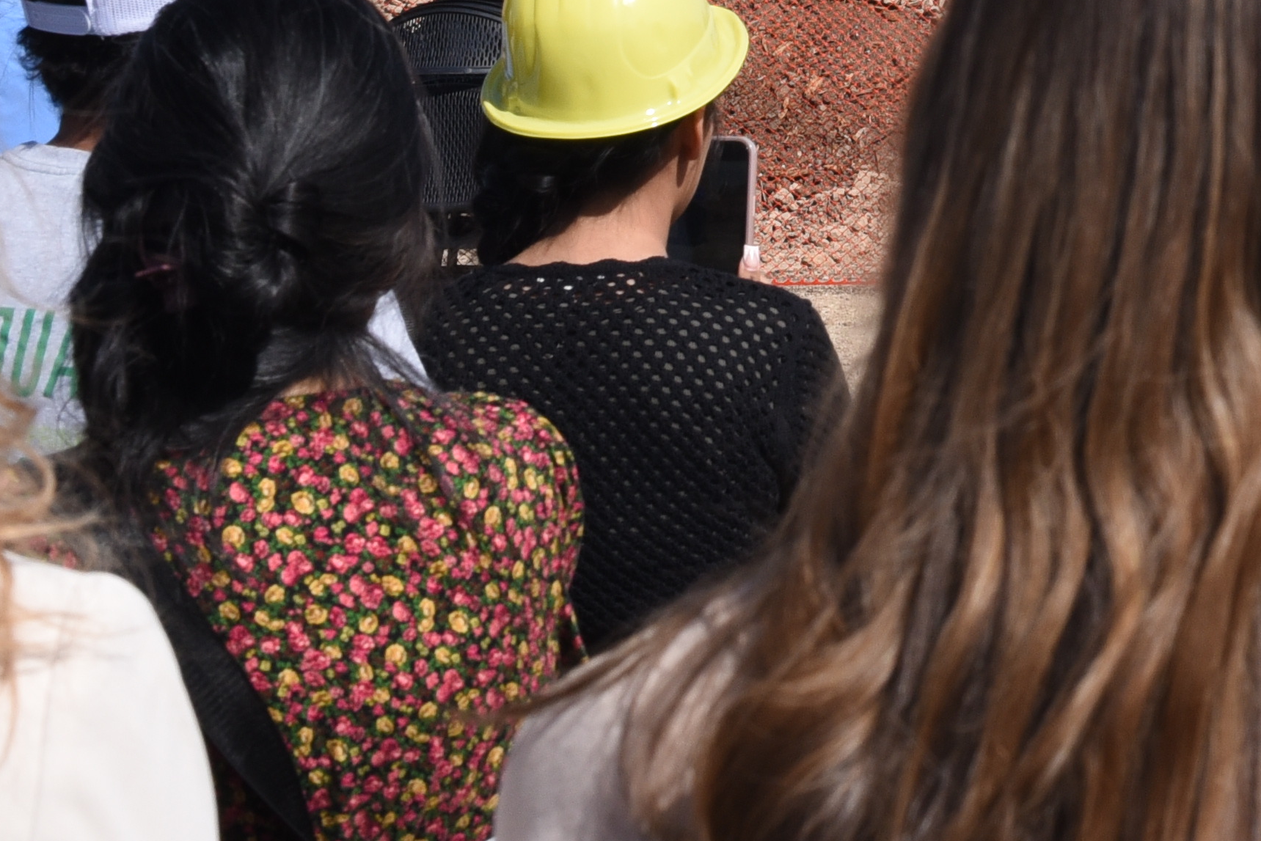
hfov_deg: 11.3
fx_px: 6131
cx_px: 1908
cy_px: -438
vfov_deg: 7.7
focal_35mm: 175
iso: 640
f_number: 14
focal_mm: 50
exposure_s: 1/640
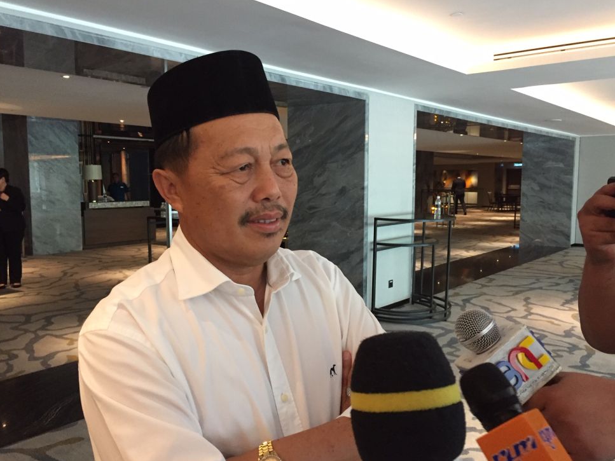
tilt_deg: -6.5
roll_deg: -1.5
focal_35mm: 30
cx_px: 313
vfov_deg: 46.8
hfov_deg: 60.0
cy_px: 233
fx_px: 533
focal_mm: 4.15
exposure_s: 1/17
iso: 250
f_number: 2.2
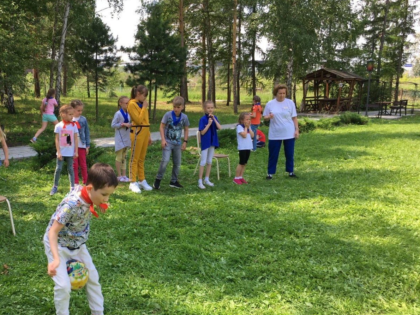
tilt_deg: -11.1
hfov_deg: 47.1
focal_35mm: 39
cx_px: 139
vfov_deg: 36.7
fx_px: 473
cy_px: 179
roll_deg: -2.0
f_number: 2.2
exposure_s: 1/381
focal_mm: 4.15
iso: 25
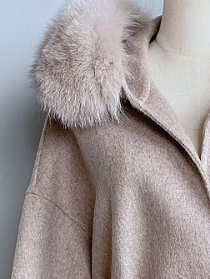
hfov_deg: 15.6
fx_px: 751
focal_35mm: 93
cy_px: 315
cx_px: 210
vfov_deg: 20.0
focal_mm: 4.25
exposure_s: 1/121
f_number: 1.8
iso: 100
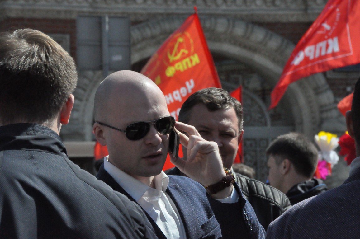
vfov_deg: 5.9
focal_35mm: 232
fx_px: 2322
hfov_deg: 8.9
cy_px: 120
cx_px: 180
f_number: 11
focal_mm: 155
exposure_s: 1/4000
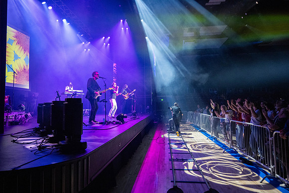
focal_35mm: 24
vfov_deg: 53.2
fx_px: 193
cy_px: 96
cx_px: 144
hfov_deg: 73.7
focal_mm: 24
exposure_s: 1/250
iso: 5000
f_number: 4
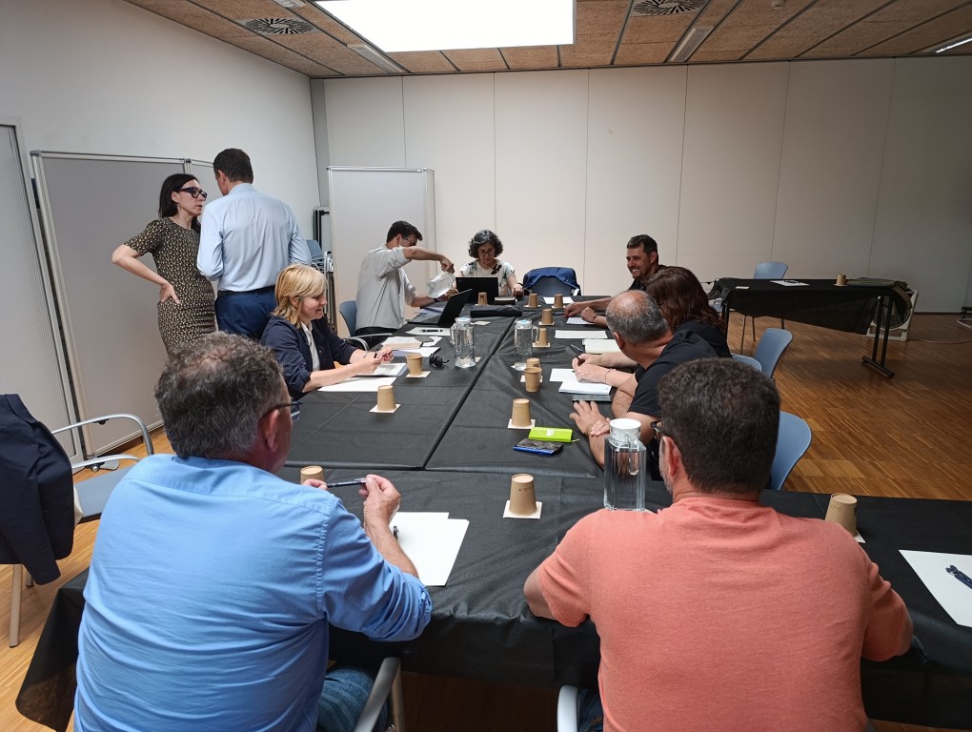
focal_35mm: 23
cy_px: 366
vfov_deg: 59.0
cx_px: 486
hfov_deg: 73.8
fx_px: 647
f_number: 1.65
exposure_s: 1/100
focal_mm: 6.11
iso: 337
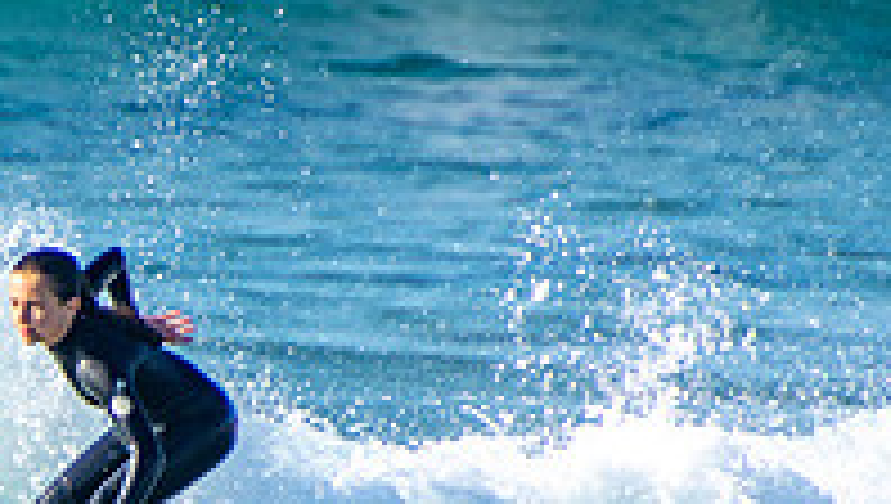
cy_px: 655
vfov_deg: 0.7
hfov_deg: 1.2
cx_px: -207
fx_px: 43506
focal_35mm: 1839
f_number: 5.6
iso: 125
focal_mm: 400
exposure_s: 1/400
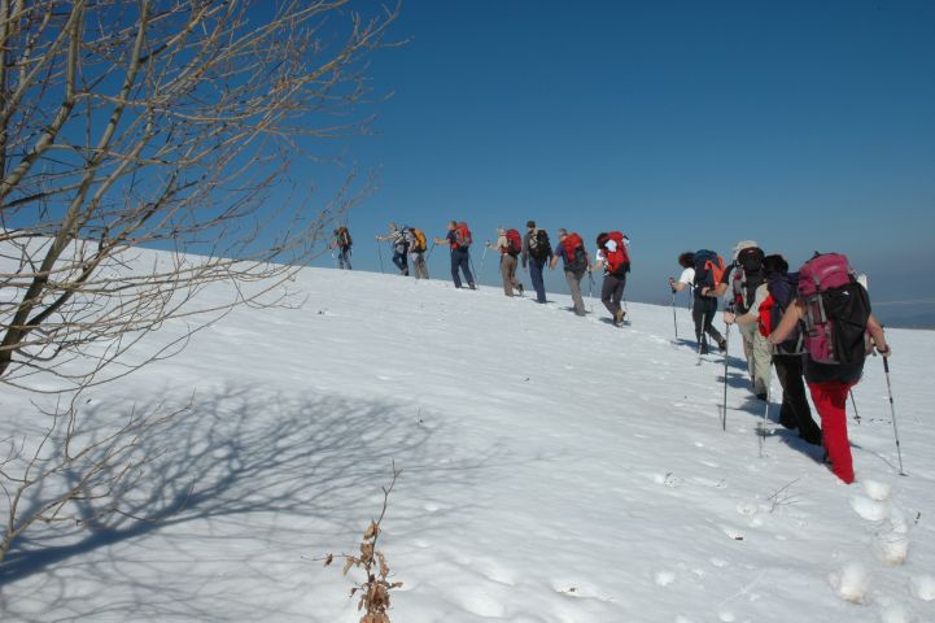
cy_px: 312
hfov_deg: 53.2
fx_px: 935
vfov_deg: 36.8
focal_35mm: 36
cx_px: 468
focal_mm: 24
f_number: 25
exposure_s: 1/125
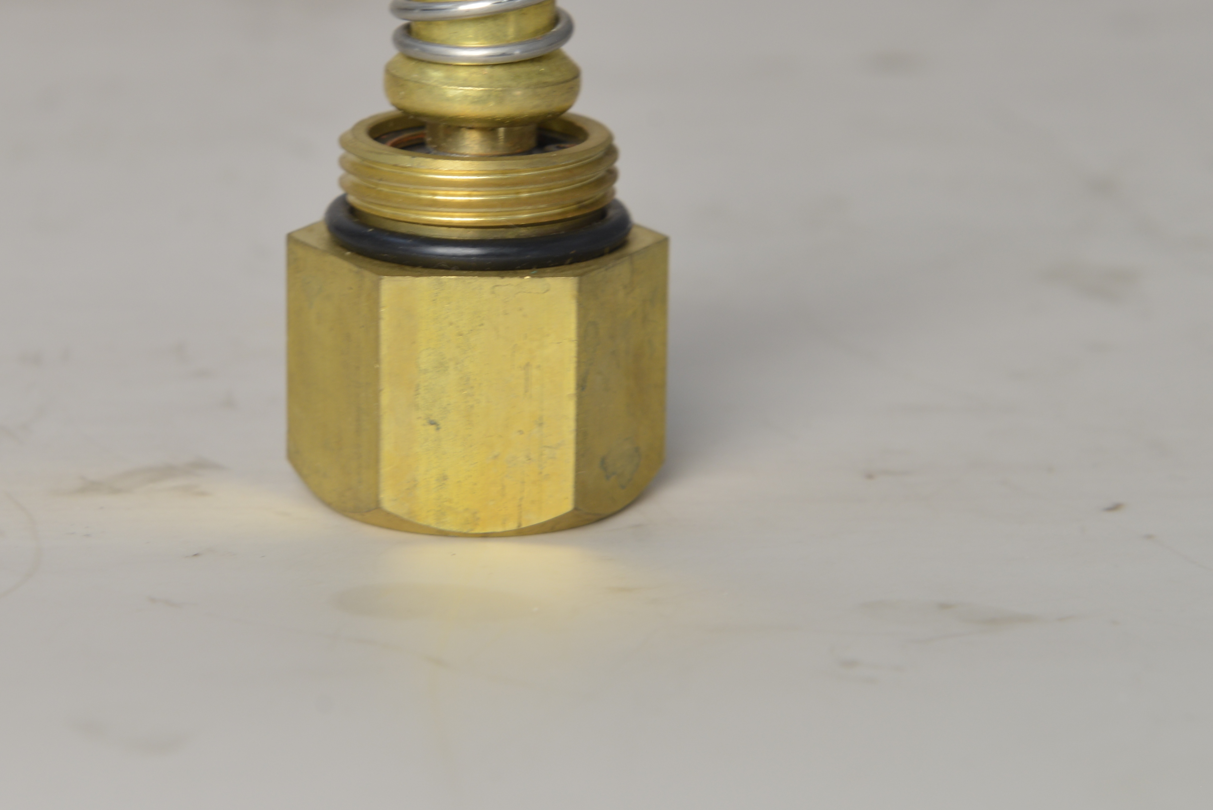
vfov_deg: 9.7
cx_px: 467
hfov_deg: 14.4
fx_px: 4786
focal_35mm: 142
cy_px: 287
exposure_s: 1/20
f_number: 10
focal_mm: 70
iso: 250
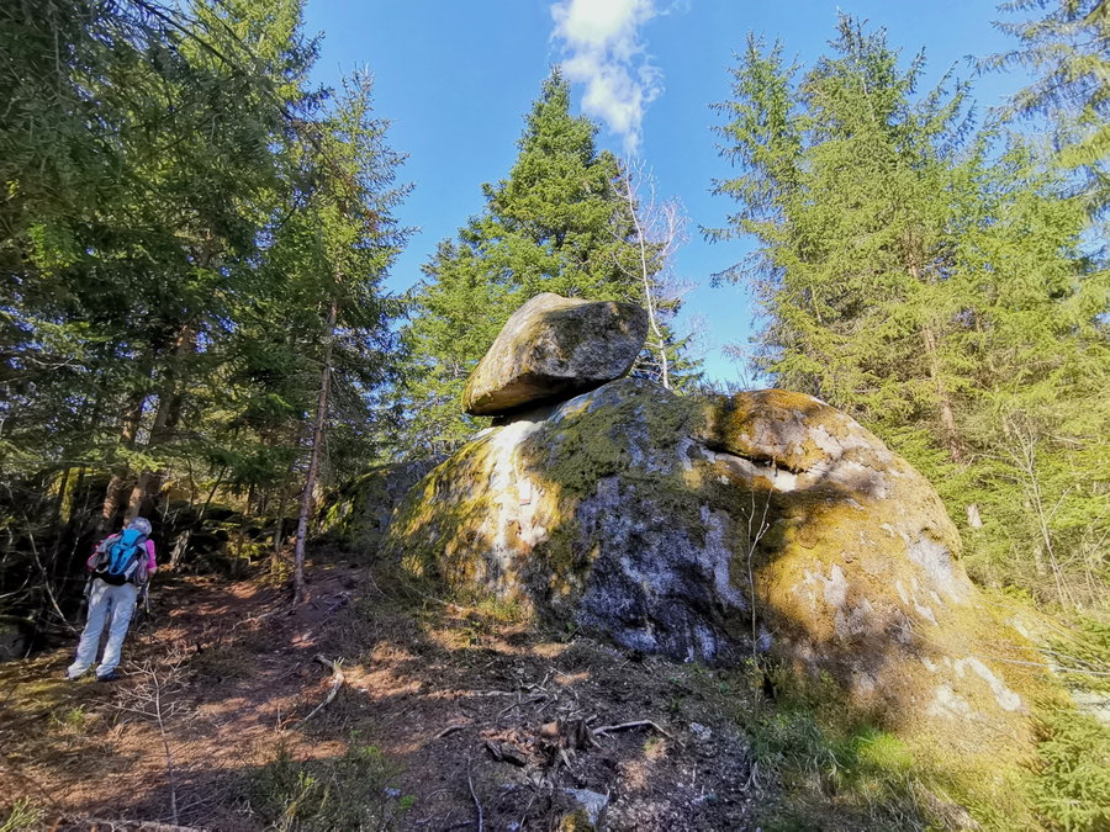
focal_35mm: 17
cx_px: 555
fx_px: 545
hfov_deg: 91.0
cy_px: 416
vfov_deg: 74.7
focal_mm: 1.78
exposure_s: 1/243
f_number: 2.4
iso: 50
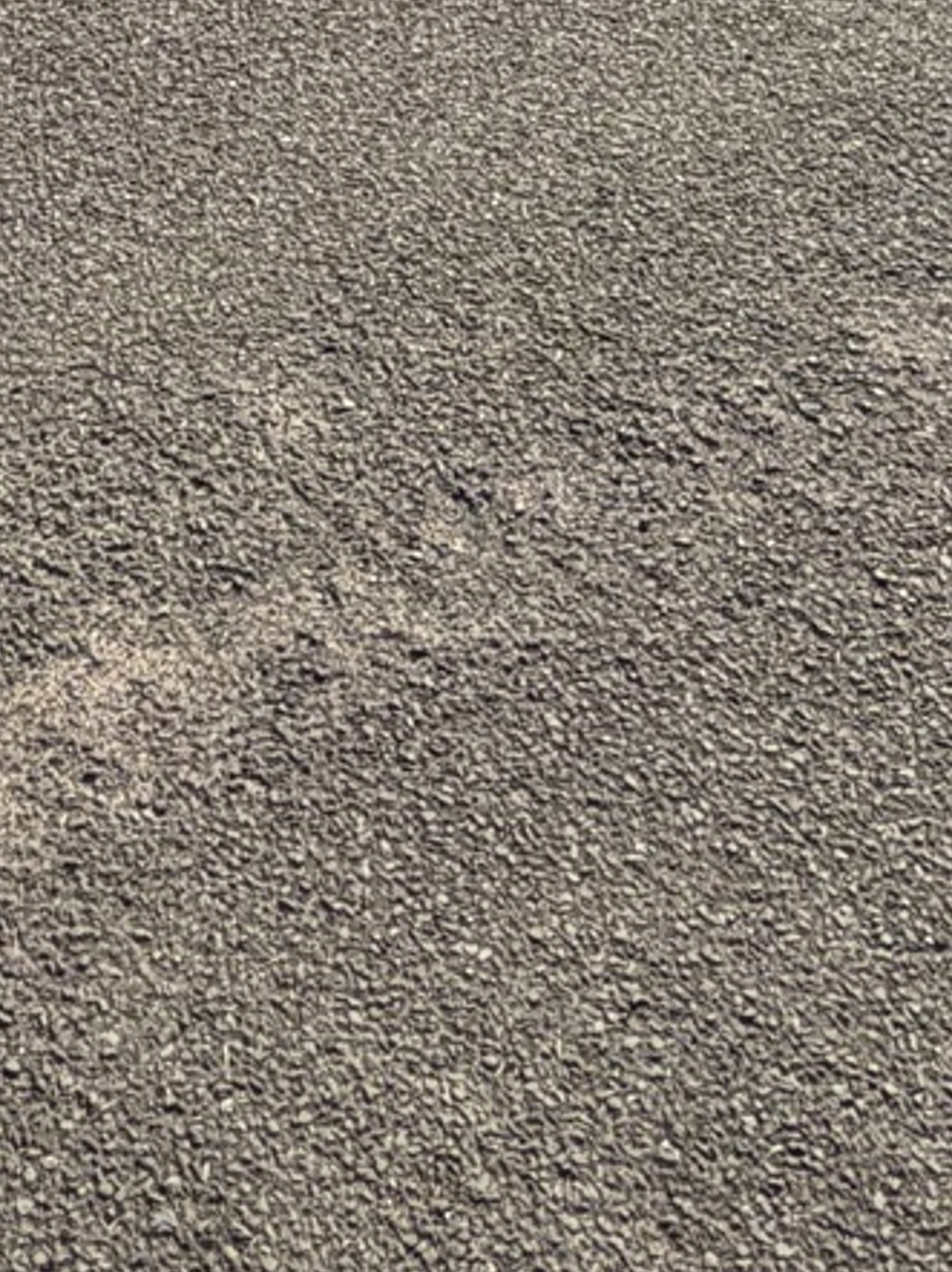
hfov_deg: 19.3
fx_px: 2679
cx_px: -106
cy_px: -1148
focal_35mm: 73
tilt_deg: -5.1
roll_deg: -0.7
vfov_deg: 18.9
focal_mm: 2.22
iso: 25
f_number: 2.2
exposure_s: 1/1068
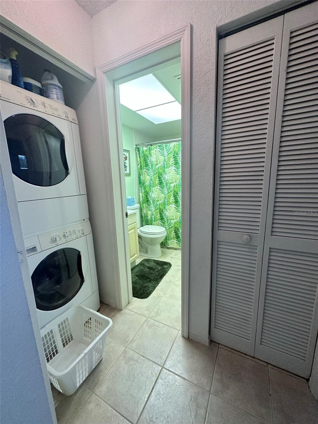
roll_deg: +1.4
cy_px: 212
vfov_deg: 102.1
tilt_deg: -11.1
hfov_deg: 85.7
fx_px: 171
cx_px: 159
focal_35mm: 14
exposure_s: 1/120
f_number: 2.2
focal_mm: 2.22
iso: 250
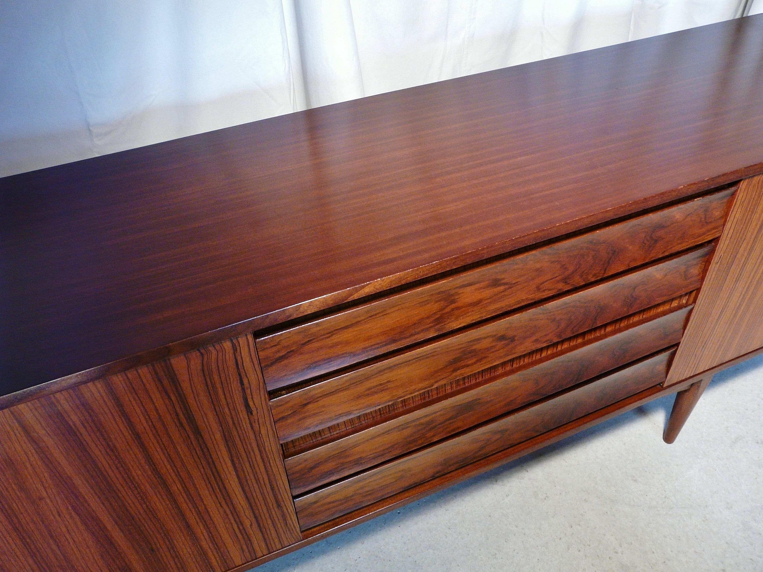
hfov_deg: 63.4
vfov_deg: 49.7
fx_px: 617
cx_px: 382
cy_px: 286
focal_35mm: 28
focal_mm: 4.6
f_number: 2.8
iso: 200
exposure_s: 1/60
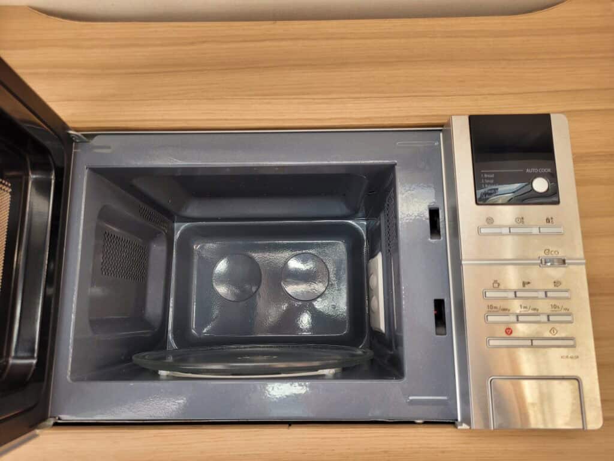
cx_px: 307
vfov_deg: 53.1
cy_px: 230
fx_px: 461
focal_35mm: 26
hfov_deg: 67.3
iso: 80
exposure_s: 1/100
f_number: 1.8
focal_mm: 5.4
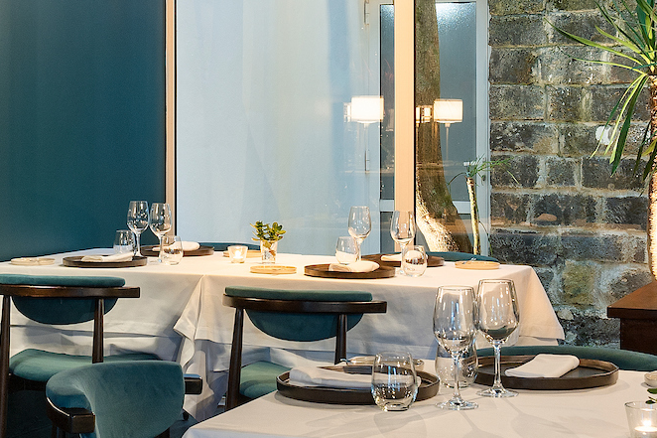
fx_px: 1587
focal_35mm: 87
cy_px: 205
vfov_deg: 15.7
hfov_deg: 23.1
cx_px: 132
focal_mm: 24
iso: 250
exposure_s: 2
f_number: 9
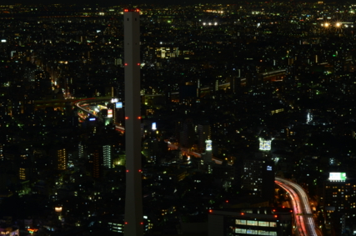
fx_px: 777
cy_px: 69
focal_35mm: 79
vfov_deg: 17.2
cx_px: 158
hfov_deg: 25.8
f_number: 14
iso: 100
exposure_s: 10
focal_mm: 35
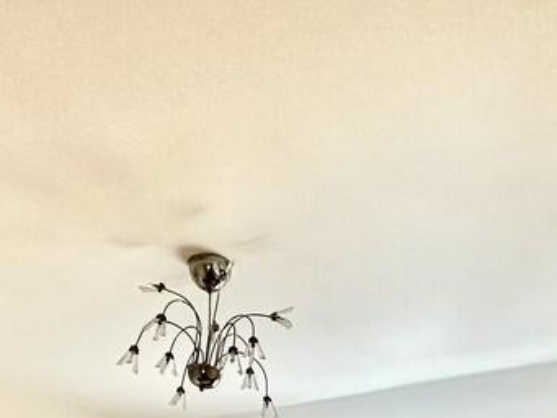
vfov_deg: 27.2
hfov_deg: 44.5
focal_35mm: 42
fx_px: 676
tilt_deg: +2.0
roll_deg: -0.3
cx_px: 338
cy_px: 580
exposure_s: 1/50
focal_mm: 2.22
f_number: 2.2
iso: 250
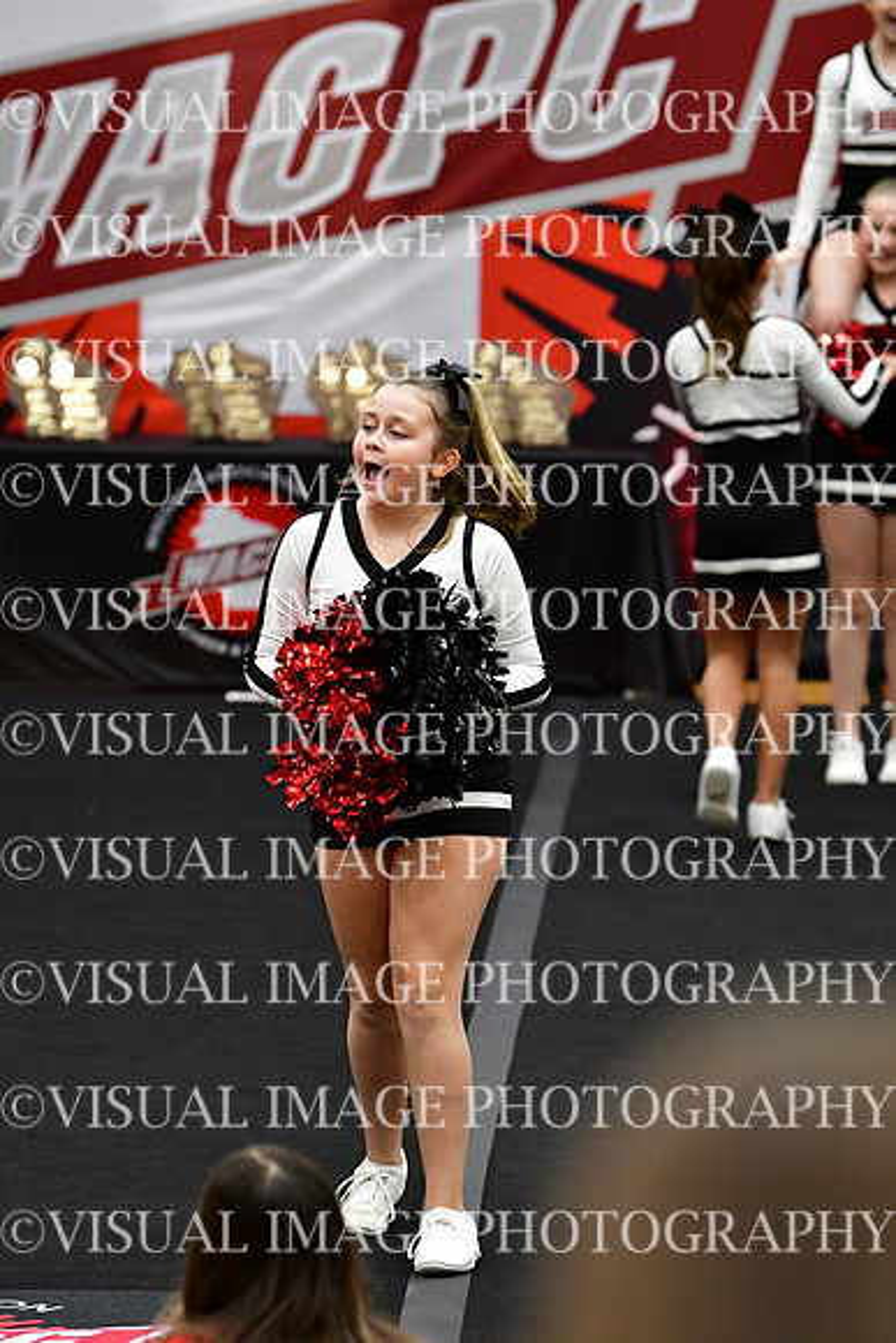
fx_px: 8394
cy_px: 672
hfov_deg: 6.1
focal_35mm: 225
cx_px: 448
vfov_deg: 9.1
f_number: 4
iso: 4000
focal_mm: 150
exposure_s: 1/400
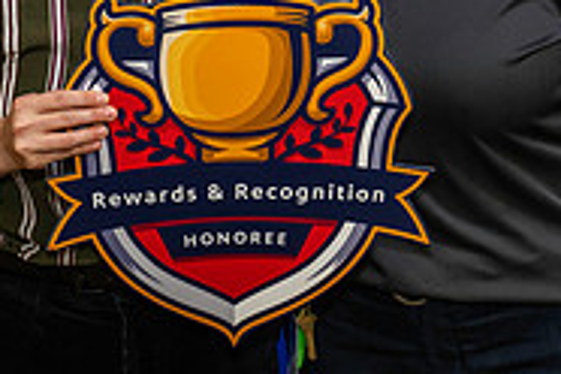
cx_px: 262
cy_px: -80
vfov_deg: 10.9
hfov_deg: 16.5
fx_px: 1932
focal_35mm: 124
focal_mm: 39
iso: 1250
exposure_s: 1/160
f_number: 4
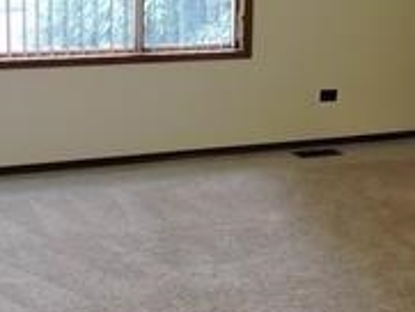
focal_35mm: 85
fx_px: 1020
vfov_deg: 17.4
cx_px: 287
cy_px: 126
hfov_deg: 22.9
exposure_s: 1/30
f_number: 3
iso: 250
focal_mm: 4.3
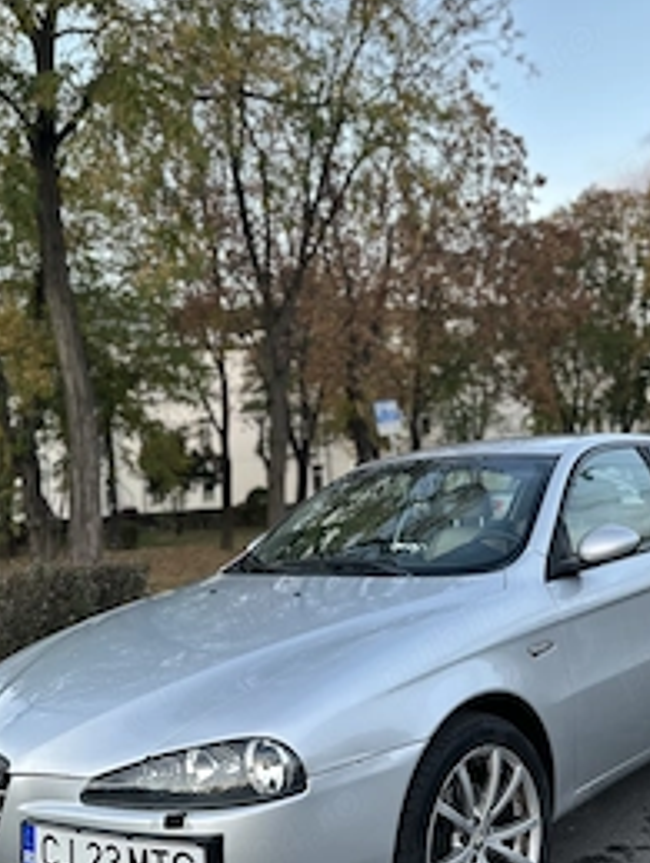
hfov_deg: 38.7
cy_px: 413
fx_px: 924
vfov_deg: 50.1
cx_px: 370
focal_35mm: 37
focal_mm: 6.86
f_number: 1.78
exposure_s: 1/146
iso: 64
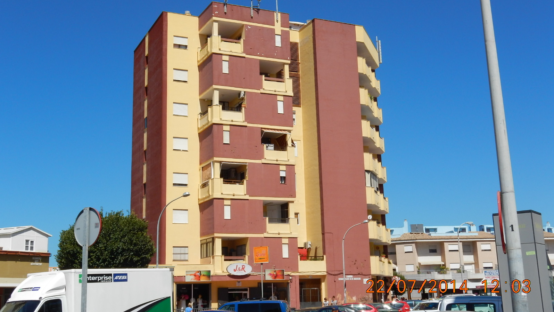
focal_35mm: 47
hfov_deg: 43.7
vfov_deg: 25.4
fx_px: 690
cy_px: 121
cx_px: 278
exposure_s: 1/2000
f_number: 3.8
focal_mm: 7.7
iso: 125
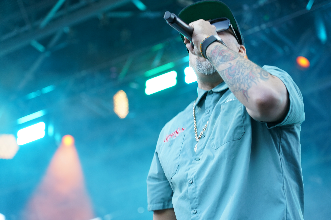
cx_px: 166
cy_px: 110
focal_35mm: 105
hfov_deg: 19.5
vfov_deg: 13.0
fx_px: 965
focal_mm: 105
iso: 500
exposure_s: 1/125
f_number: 4
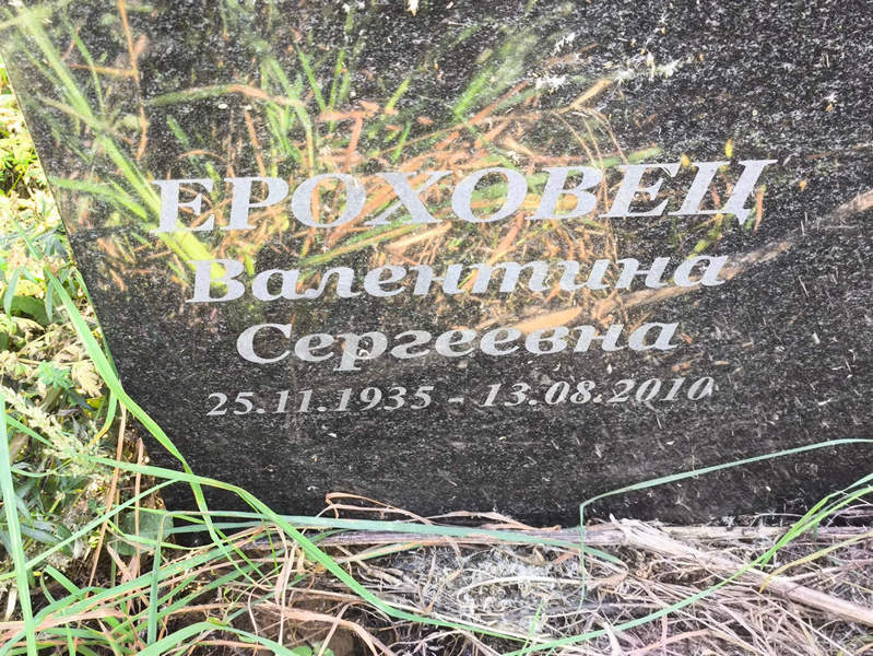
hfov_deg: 38.2
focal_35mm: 50
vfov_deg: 29.1
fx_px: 1262
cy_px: 328
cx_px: 436
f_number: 1.7
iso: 80
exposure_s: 1/50
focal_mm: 4.71
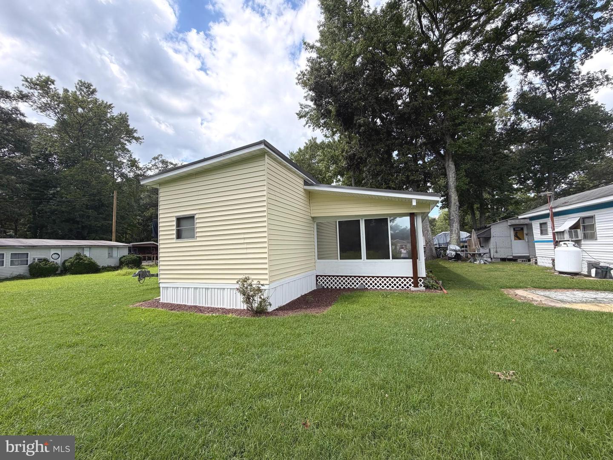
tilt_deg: +8.2
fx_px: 248
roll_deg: +1.9
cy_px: 230
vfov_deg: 85.7
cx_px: 306
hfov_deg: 102.1
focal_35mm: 14
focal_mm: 2.22
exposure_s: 1/770
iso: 40
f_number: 2.2
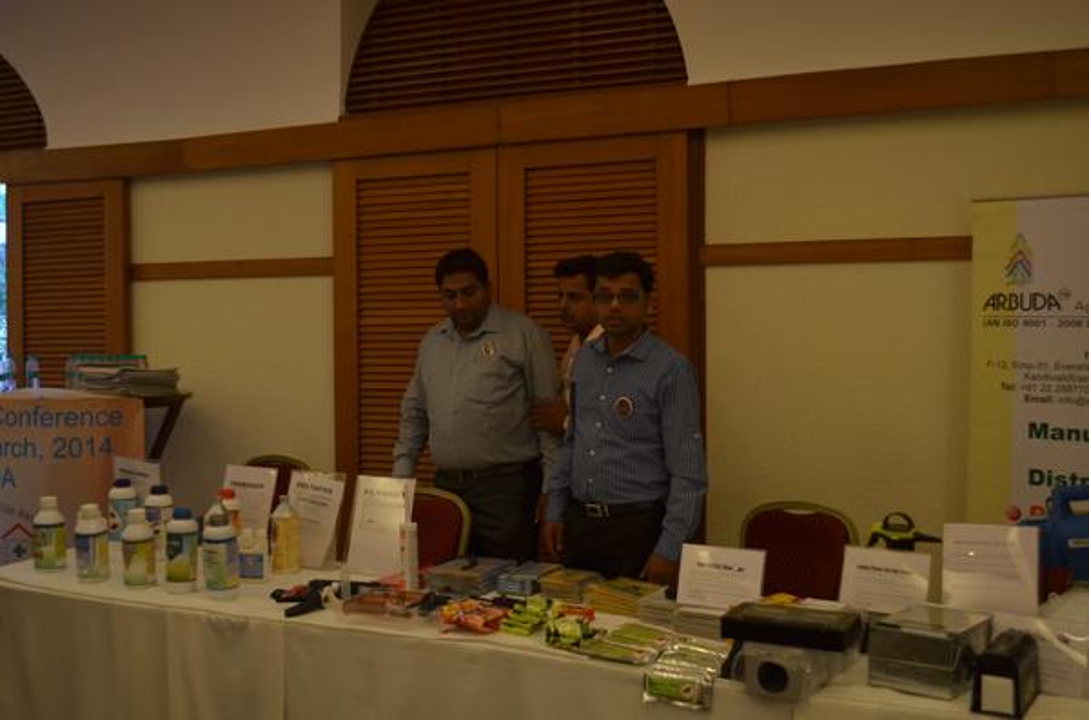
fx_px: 1177
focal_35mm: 39
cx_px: 544
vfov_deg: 34.0
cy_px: 360
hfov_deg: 49.7
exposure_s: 1/125
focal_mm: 26
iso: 800
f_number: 4.2
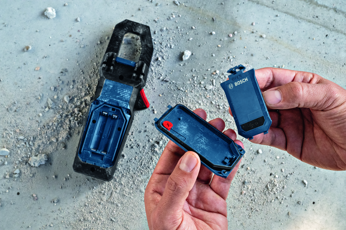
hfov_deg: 28.8
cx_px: 173
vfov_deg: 19.5
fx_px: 673
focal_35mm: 70
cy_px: 115
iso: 4000
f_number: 20
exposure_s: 1/125
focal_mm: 70
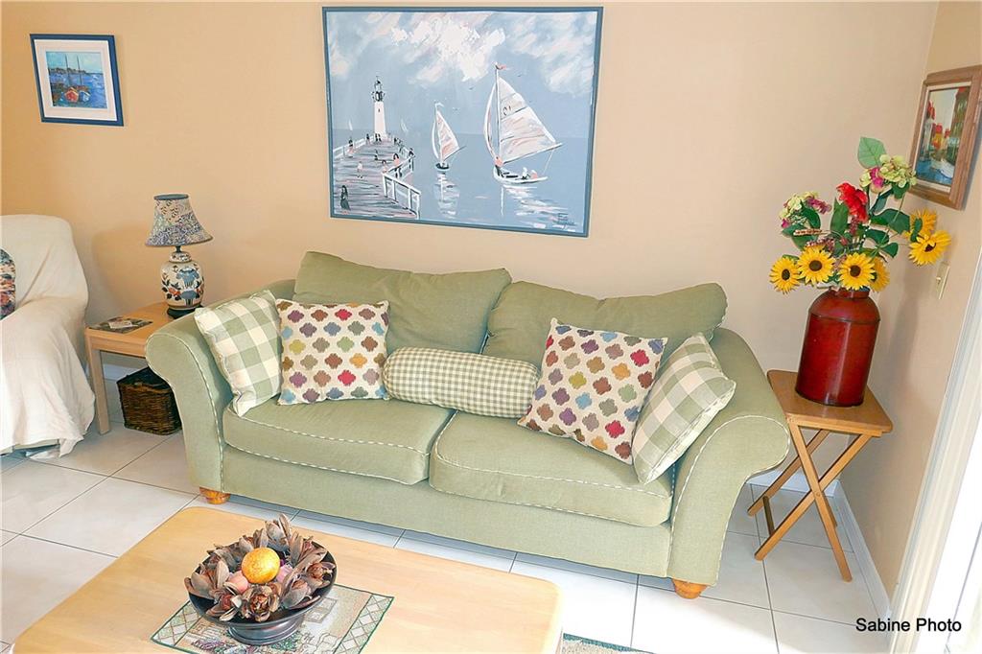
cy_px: 327
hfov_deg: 71.5
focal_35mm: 25
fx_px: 682
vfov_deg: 51.3
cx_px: 491
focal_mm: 9.1
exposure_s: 1/60
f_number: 2.8
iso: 400
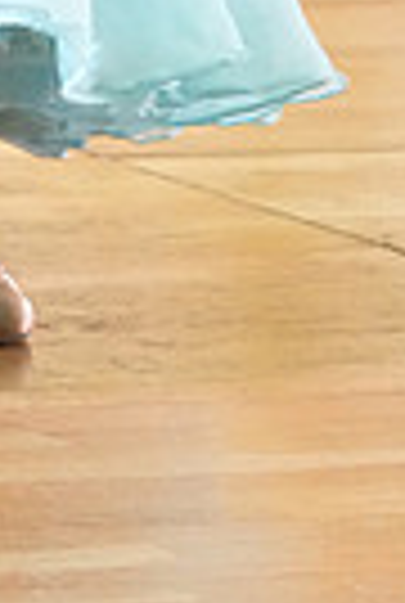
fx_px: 12825
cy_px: -450
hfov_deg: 1.8
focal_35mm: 764
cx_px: -394
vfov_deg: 2.7
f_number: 5.6
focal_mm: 177
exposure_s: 1/200
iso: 4000
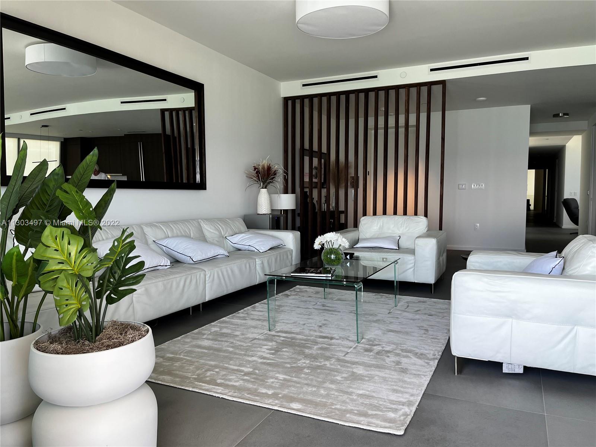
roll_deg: +0.2
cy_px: 224
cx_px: 298
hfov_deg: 67.3
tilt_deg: -3.2
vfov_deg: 53.1
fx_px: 448
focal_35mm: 26
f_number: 1.6
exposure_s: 1/122
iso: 64
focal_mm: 5.1
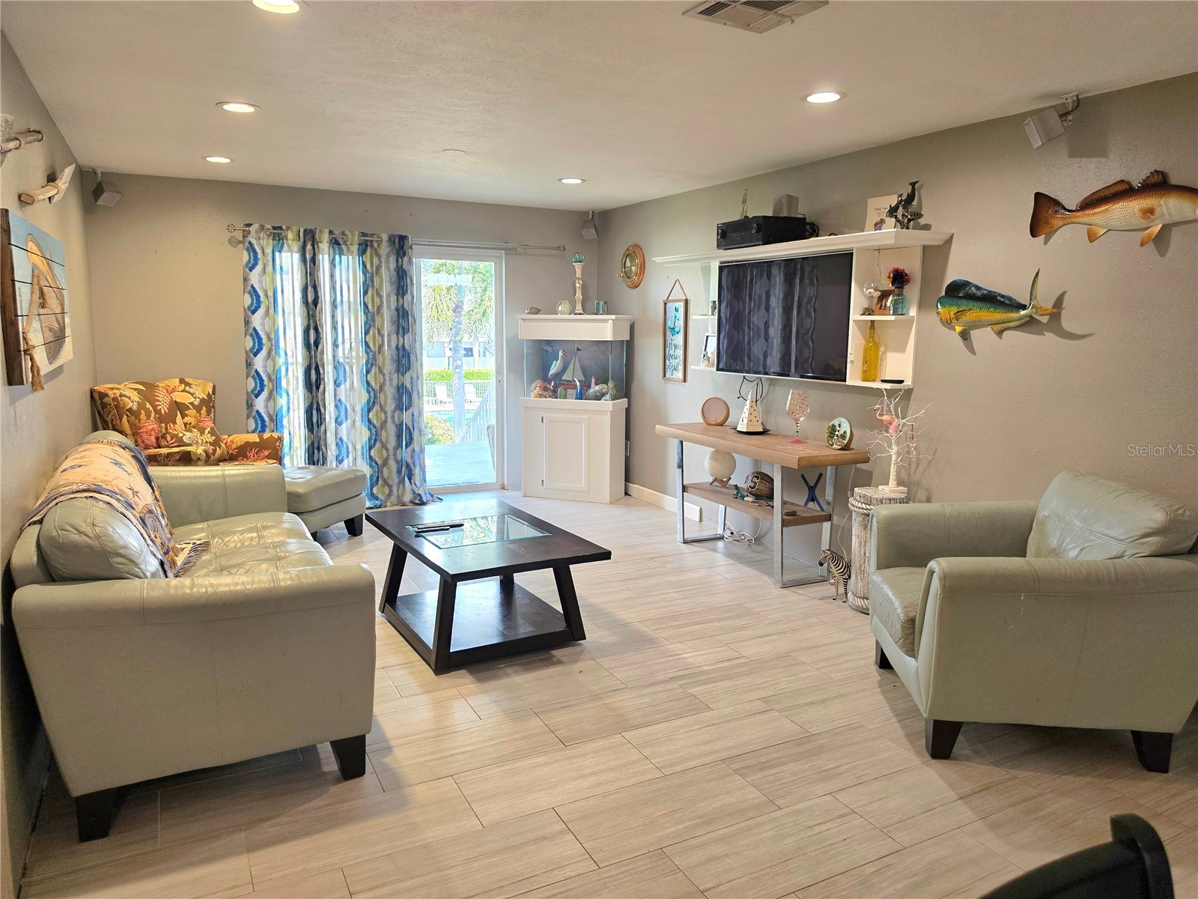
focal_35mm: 23
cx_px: 599
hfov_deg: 73.9
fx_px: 796
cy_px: 450
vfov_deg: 58.9
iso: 125
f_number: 1.4
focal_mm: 6.5
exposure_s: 1/120
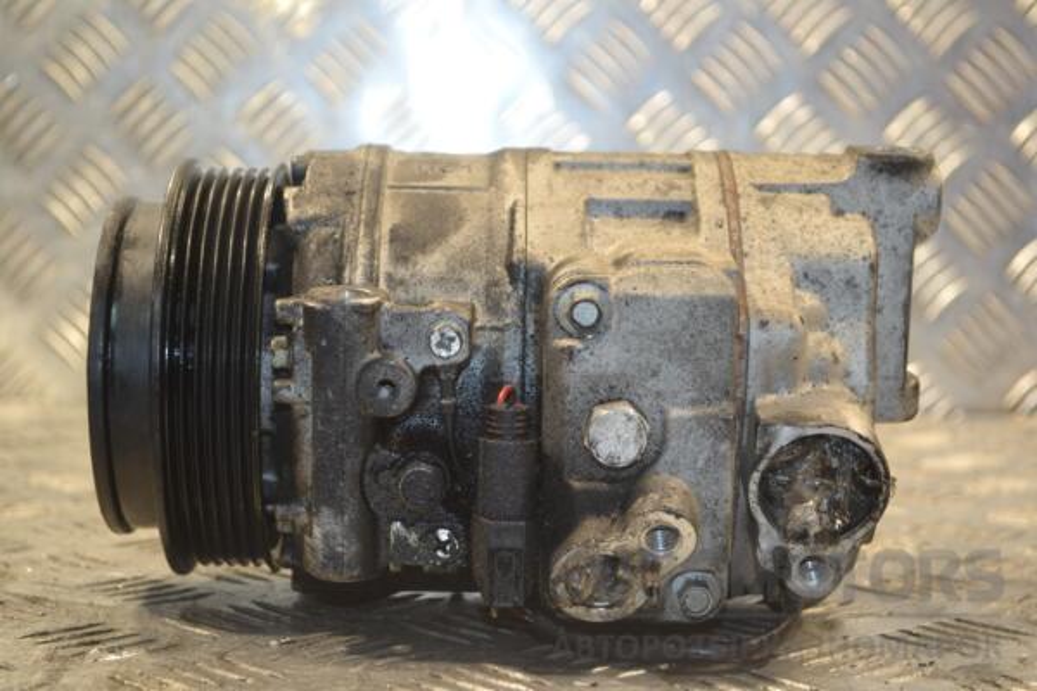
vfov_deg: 18.9
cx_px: 518
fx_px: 2074
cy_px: 346
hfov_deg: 28.1
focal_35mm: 72
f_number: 5.3
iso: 640
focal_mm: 48
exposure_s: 1/60
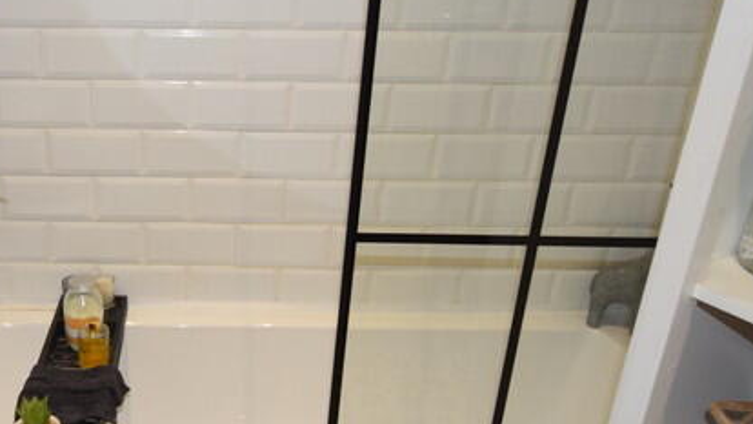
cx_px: 158
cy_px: 276
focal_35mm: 45
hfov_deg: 43.8
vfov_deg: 26.6
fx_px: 892
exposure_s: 1/100
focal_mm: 11.5
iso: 800
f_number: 5
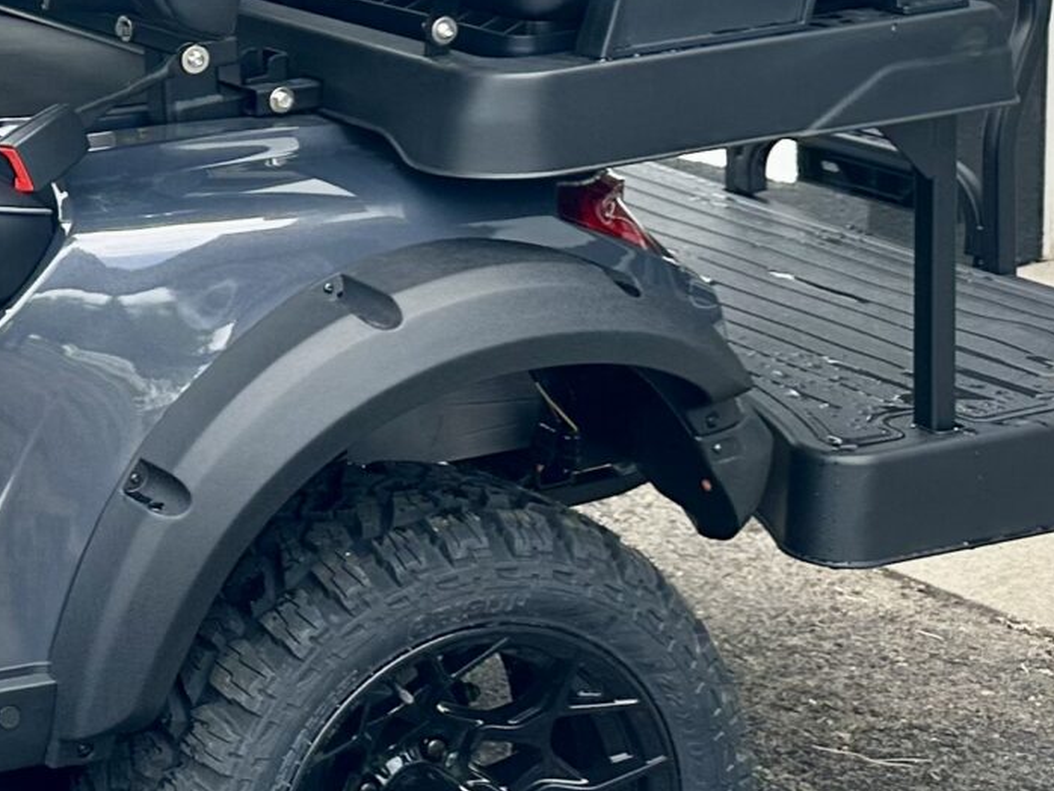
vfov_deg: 16.4
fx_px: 2680
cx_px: -667
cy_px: -18
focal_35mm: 88
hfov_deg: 18.7
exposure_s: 1/1393
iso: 80
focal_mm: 6.86
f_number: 1.78
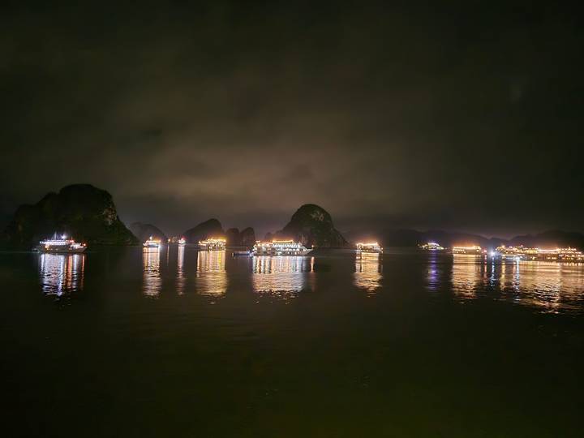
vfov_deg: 58.9
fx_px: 388
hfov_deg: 73.9
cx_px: 292
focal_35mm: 23
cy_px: 219
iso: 3200
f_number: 1.8
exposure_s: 1/8.33
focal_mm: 5.4
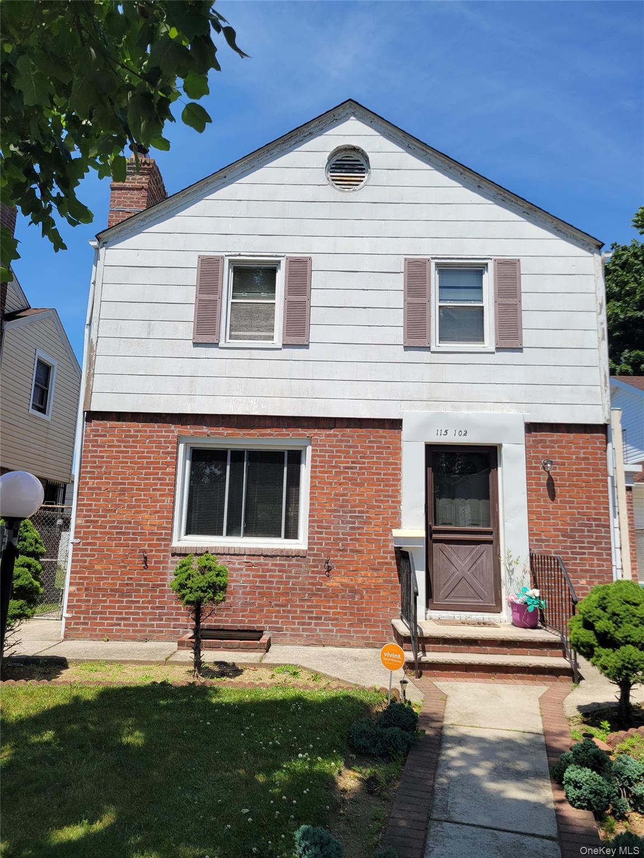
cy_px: 429
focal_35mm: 26
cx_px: 322
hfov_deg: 53.1
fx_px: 645
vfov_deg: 67.3
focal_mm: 5.4
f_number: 1.8
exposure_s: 1/2565
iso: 40
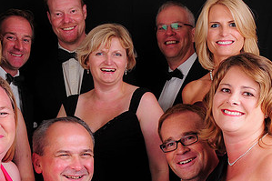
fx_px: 483
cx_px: 116
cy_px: 137
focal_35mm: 64
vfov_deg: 21.0
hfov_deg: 31.4
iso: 200
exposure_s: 1/125
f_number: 8
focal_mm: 22
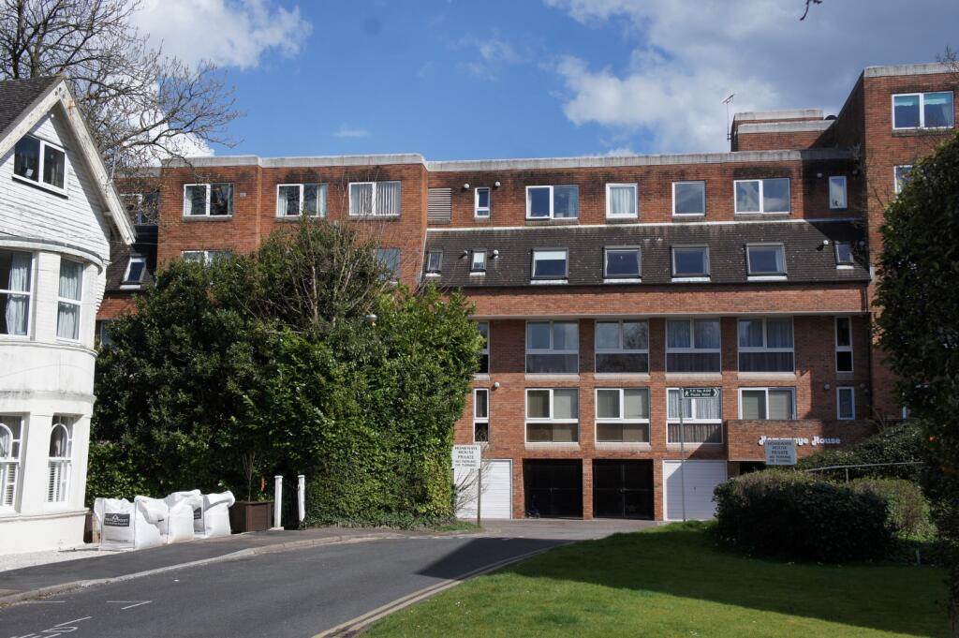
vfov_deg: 31.8
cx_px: 480
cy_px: 319
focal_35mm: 42
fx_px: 1118
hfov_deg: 46.4
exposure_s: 1/640
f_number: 8
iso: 200
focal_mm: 28
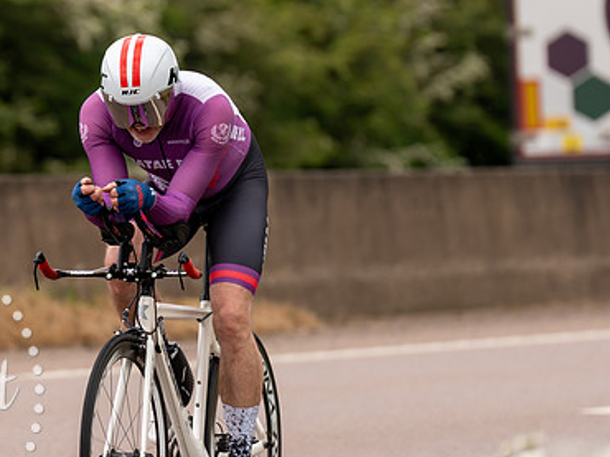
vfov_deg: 3.1
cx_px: -34
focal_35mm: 477
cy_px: 210
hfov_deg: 4.2
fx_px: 8400
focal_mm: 200
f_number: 3.5
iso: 250
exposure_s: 1/1000
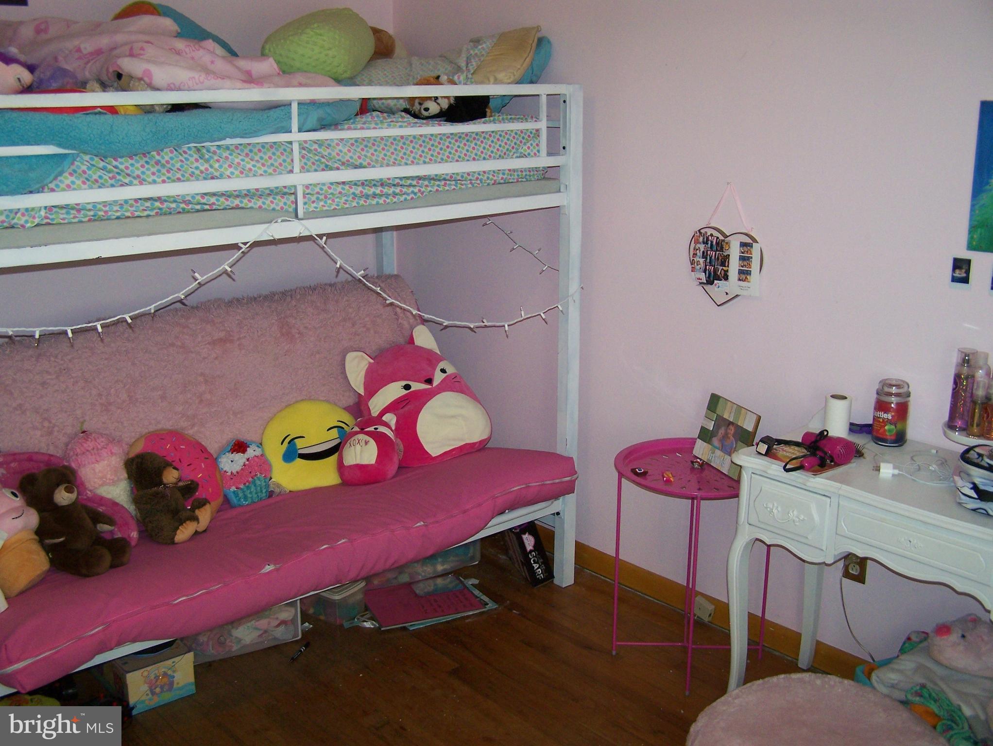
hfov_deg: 48.9
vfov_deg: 37.8
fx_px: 1091
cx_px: 496
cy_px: 373
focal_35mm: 38
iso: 160
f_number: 2.8
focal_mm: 6.3
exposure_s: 1/60
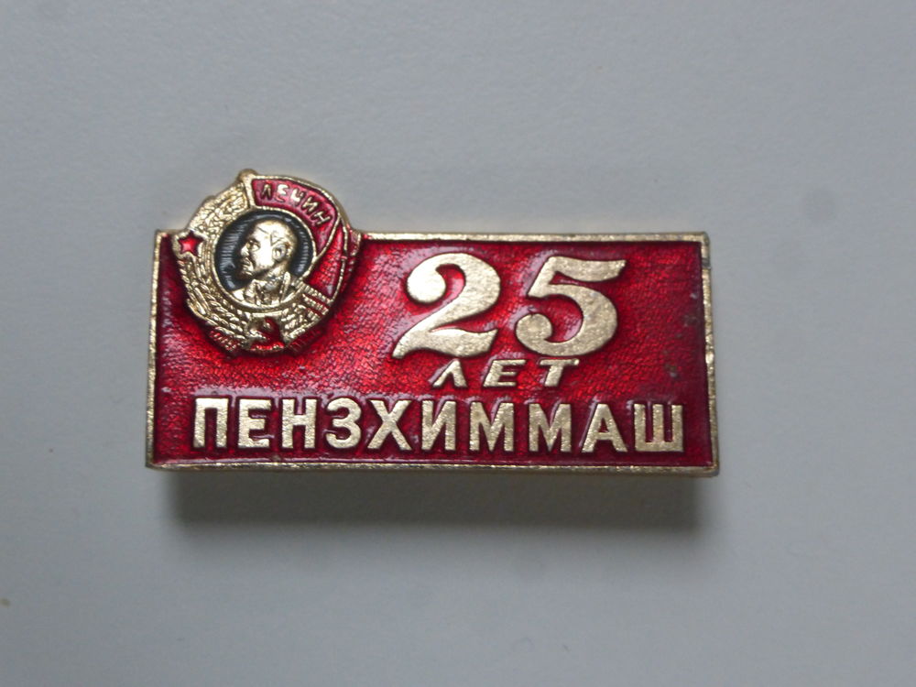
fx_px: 1508
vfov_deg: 25.7
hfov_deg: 33.8
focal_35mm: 57
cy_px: 344
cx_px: 458
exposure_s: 1/30
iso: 400
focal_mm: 9.7
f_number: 4.6
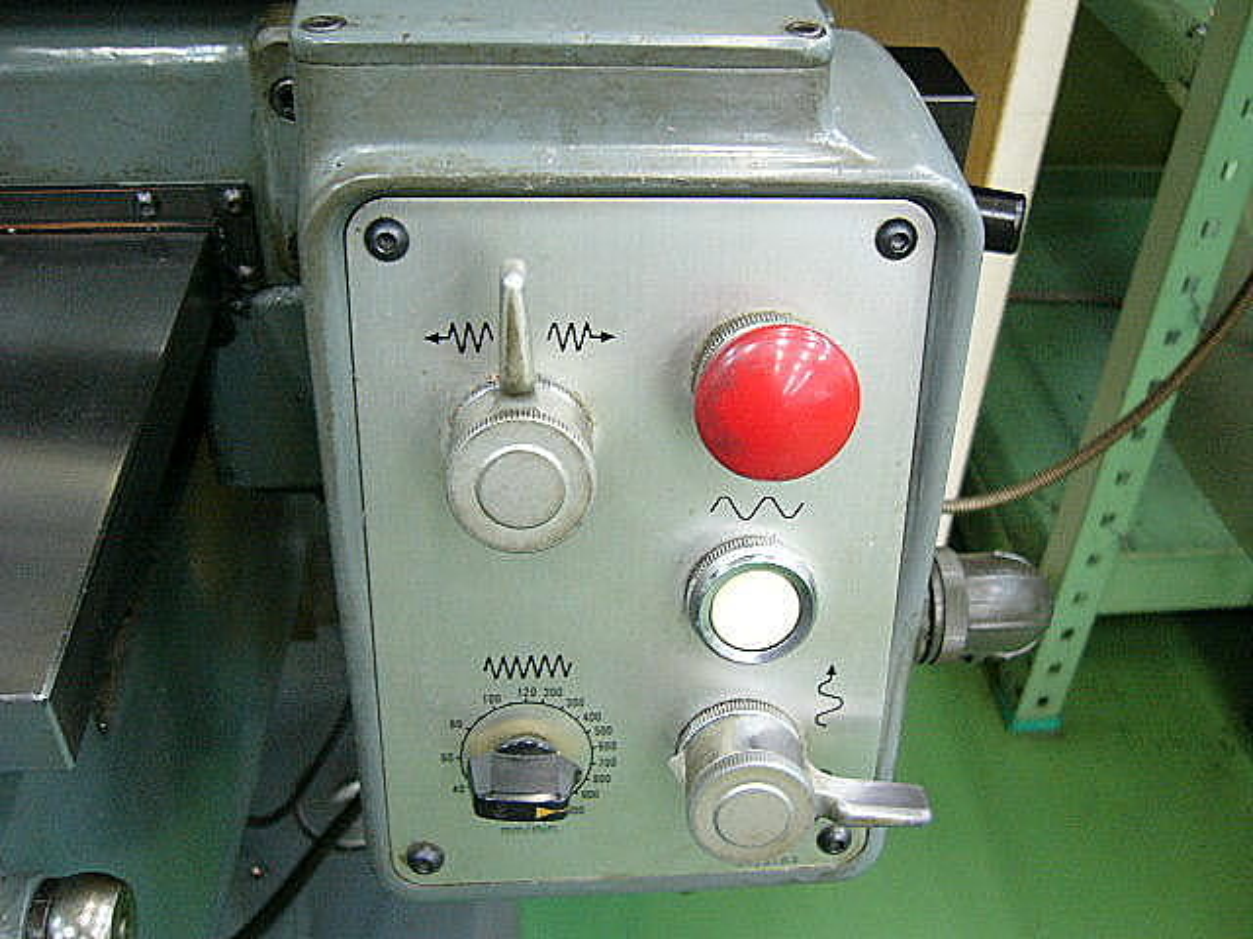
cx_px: 626
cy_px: 470
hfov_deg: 52.6
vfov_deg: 40.7
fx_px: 1267
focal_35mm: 35
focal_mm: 5.8
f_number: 2.8
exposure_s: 1/10
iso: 200
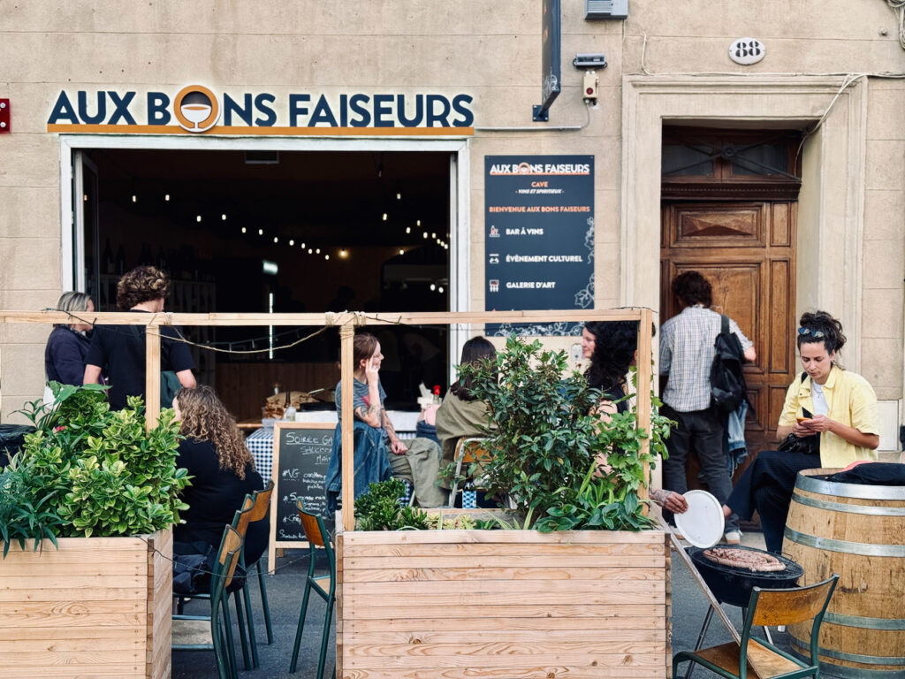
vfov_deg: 30.3
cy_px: 340
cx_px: 452
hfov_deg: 39.7
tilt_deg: -1.2
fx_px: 1255
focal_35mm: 48
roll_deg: -0.3
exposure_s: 1/287
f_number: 1.78
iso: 64
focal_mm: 6.76
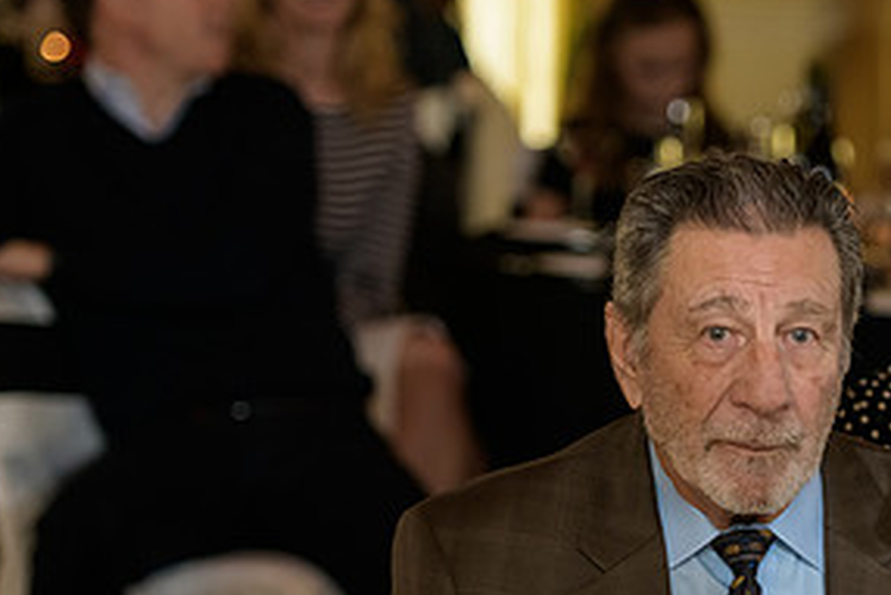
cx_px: 760
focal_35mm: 227
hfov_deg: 9.0
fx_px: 5621
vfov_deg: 6.1
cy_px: 407
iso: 1600
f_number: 3.2
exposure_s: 1/125
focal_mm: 112
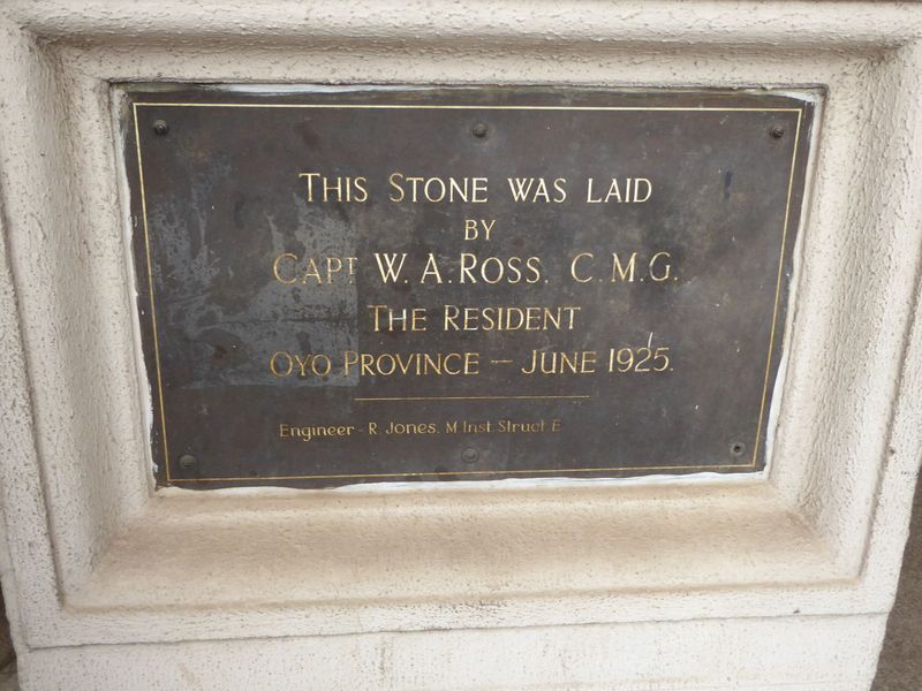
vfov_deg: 36.8
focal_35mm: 39
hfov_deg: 47.9
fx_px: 1039
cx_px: 461
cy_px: 346
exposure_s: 1/60
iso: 80
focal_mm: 6.7
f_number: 3.7
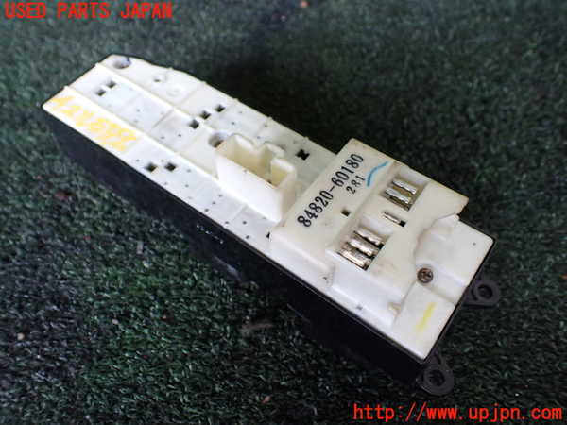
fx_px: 491
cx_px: 284
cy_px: 212
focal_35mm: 30
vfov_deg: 46.8
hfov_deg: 60.0
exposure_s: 1/125
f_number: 2.3
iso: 320
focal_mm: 5.4
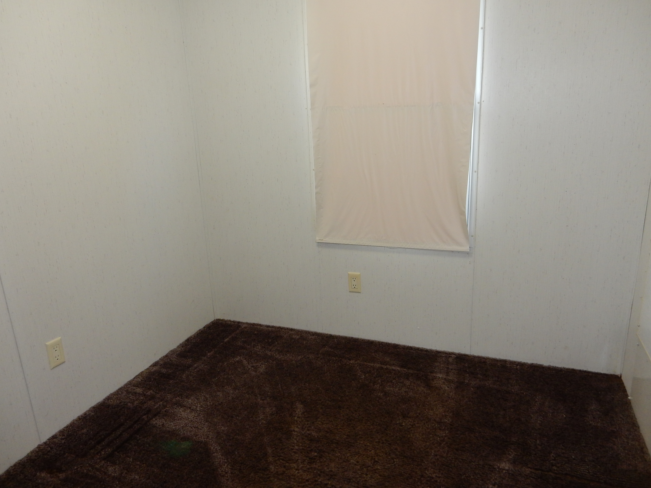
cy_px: 244
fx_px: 470
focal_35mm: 25
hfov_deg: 69.4
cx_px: 326
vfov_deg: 54.9
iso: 200
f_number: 3.7
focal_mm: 4.5
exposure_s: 1/30
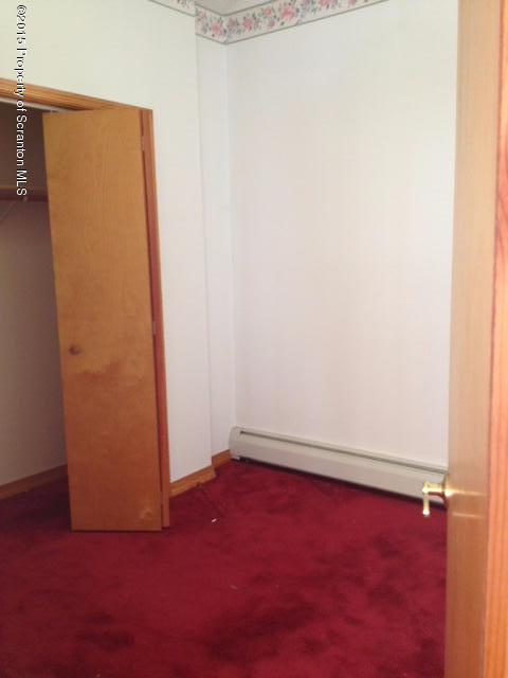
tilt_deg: -9.3
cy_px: 339
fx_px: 685
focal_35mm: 35
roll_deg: +1.6
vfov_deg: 52.6
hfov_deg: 40.7
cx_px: 254
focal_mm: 4.28
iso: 100
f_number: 2.4
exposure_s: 1/20
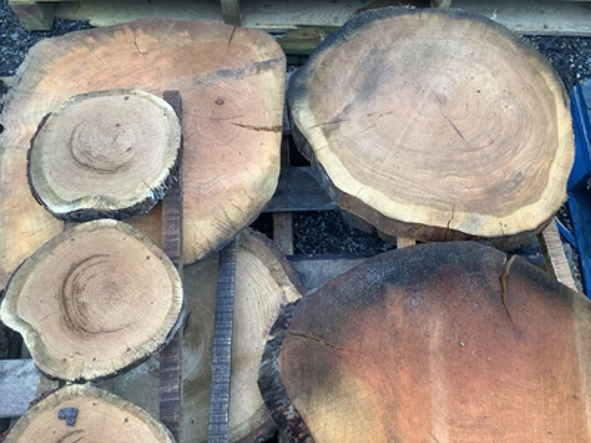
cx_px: 296
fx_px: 529
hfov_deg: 58.4
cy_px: 222
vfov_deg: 45.4
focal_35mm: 31
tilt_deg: -69.8
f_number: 2.4
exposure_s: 1/120
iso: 40
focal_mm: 3.3
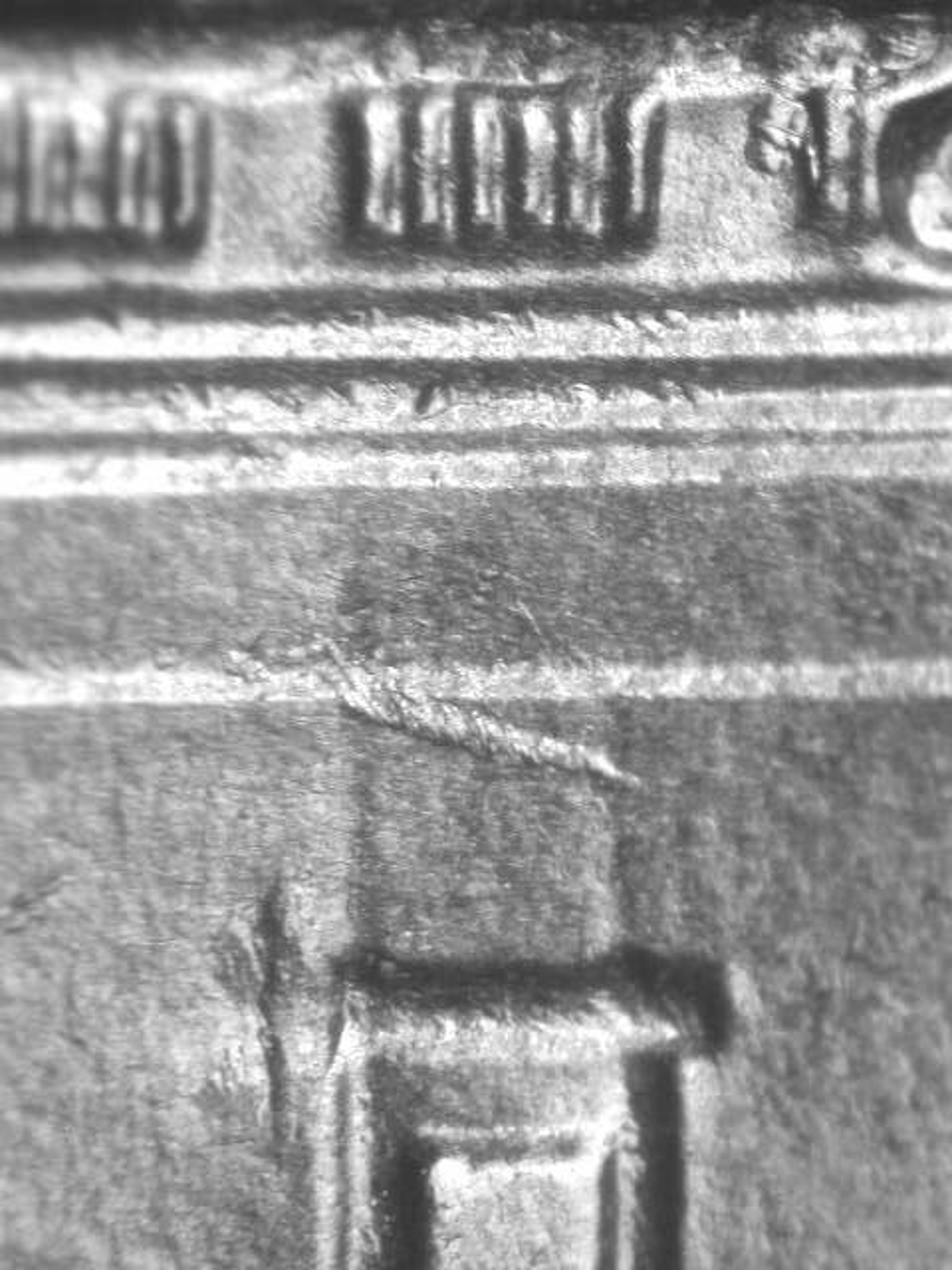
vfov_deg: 12.8
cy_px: 635
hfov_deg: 9.6
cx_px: 476
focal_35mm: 154
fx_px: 5647
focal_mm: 32
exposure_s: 1/7.6
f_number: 5.1
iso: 100
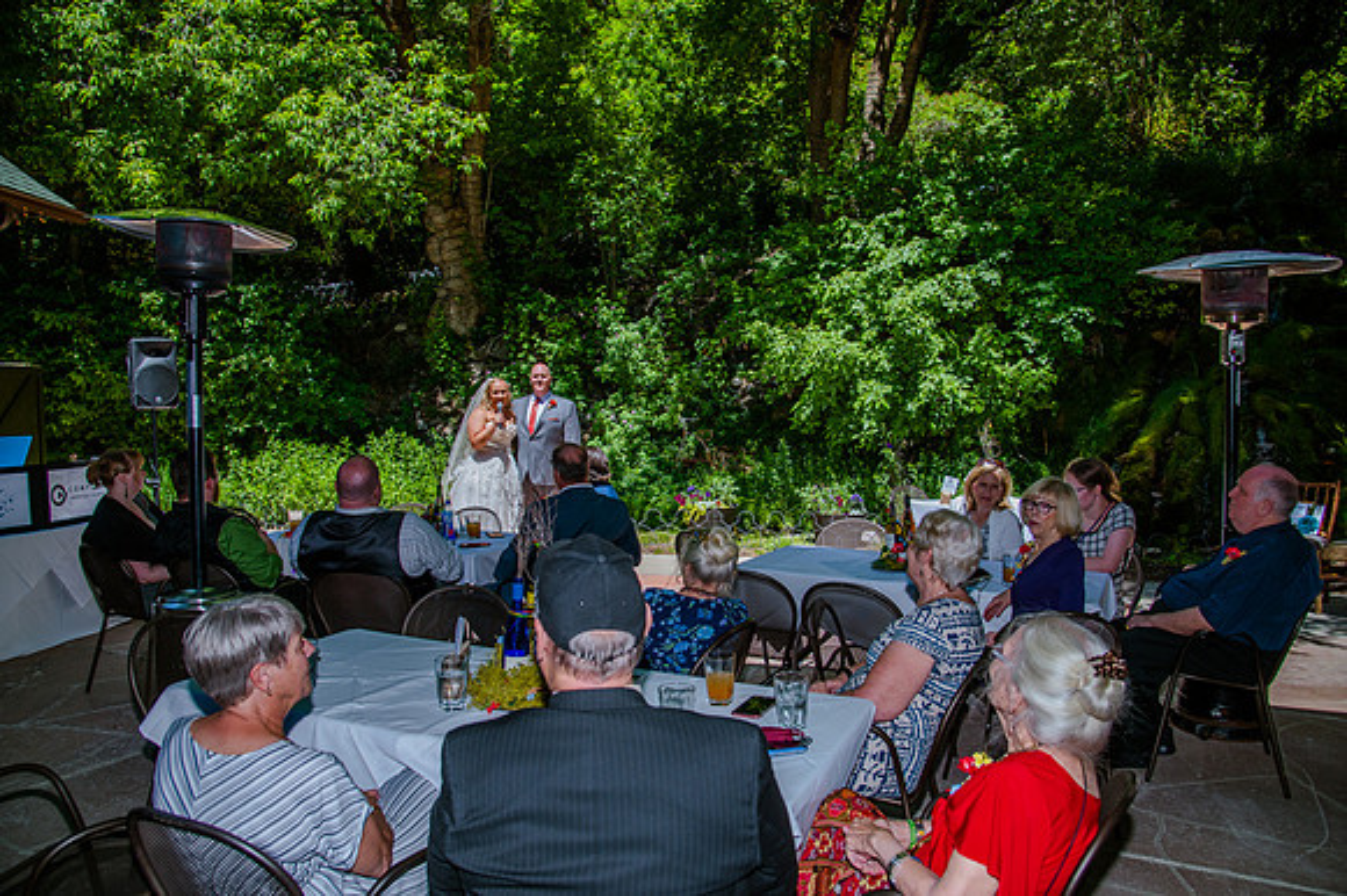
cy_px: 448
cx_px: 674
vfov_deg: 53.1
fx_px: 897
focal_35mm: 24
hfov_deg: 73.8
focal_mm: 24
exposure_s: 1/1000
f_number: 5.6
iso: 250
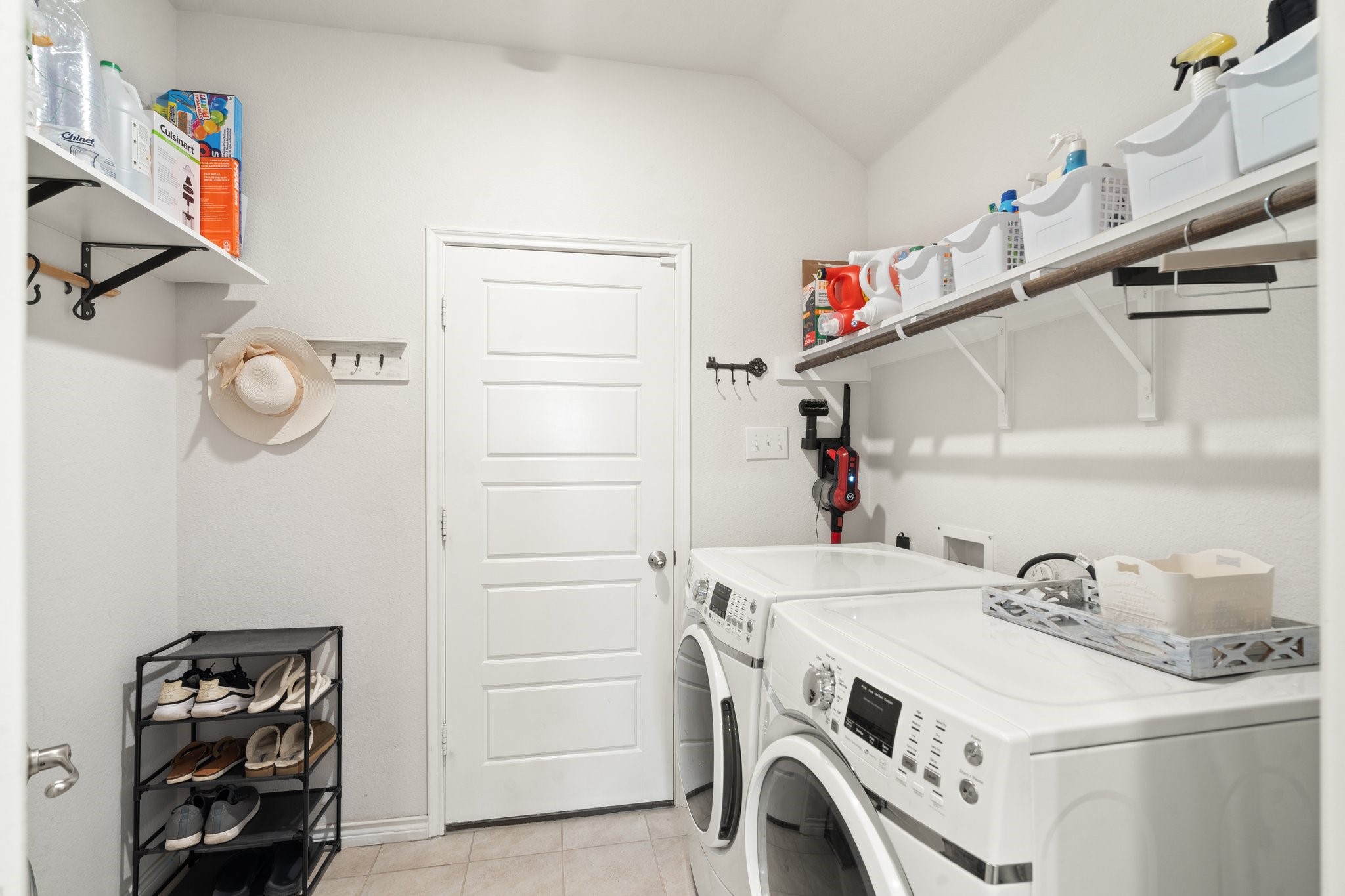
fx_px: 598
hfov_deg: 96.7
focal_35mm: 16
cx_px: 672
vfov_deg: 73.7
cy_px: 448
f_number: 9
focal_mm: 16
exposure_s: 2.5
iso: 200
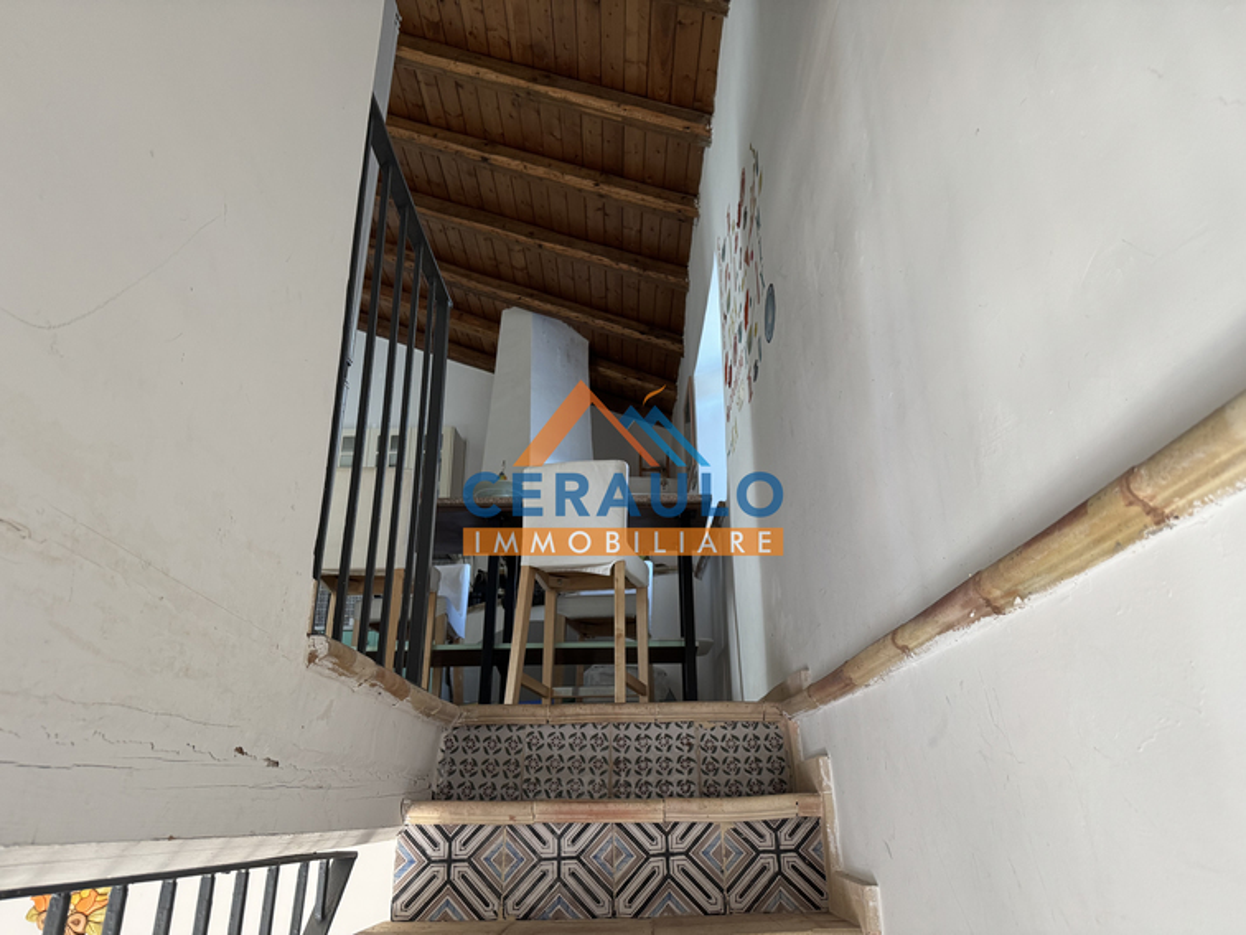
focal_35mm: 24
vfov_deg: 56.8
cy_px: 468
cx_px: 623
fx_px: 864
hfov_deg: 71.6
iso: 200
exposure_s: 1/64
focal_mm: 6.76
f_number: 1.78
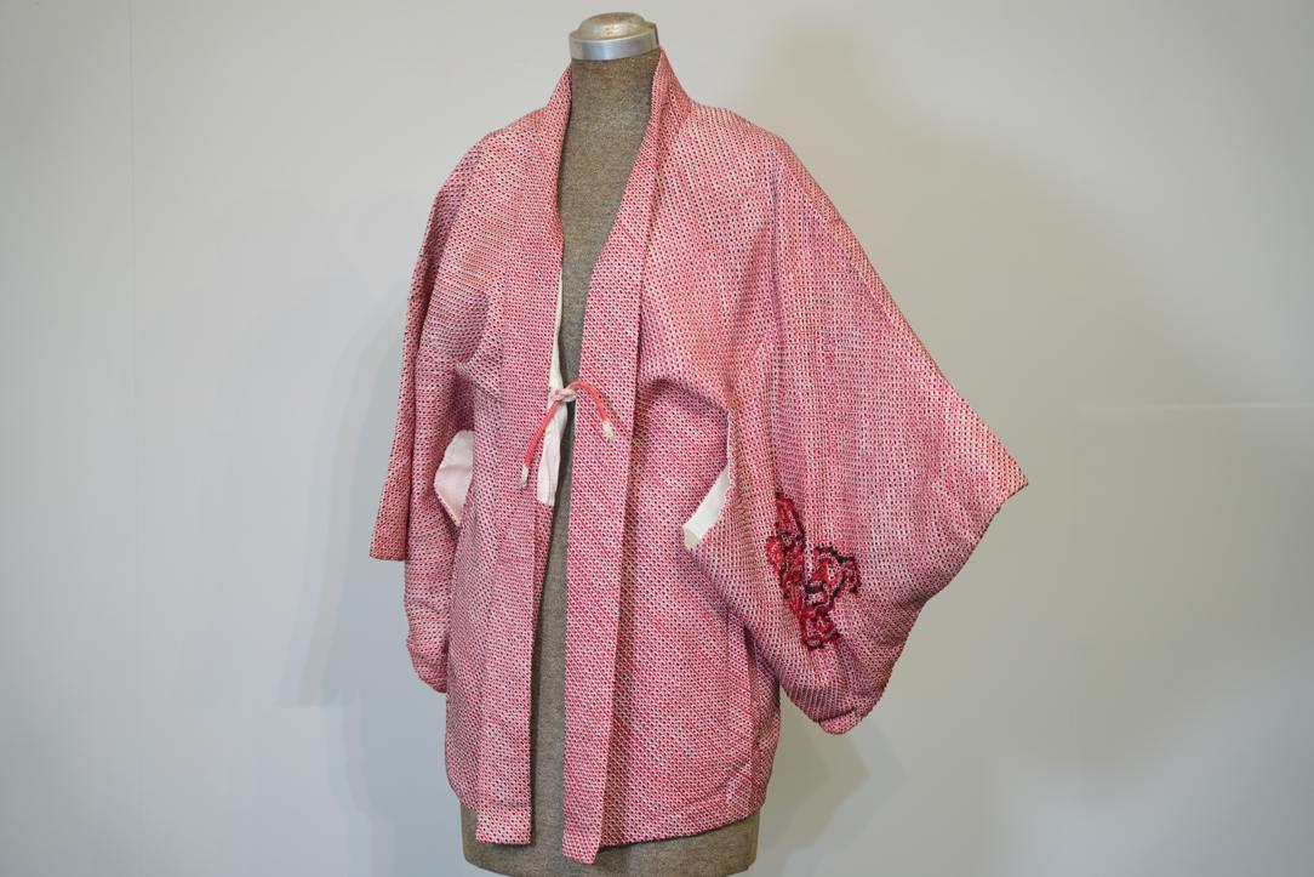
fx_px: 2811
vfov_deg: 17.7
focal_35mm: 77
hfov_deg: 26.3
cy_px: 438
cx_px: 657
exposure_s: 1/80
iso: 640
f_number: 4
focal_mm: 77
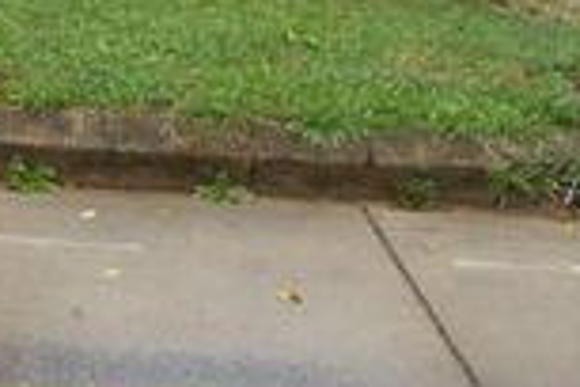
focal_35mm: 85
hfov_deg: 21.9
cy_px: -21
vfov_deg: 15.7
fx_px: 1369
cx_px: -140
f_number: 4
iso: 80
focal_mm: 4.5
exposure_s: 1/160
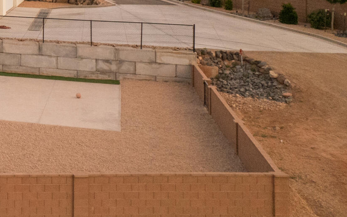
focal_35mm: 81
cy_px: -116
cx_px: -234
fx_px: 766
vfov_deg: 14.9
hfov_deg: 20.2
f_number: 2.8
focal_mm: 8.38
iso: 430
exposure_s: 1/13
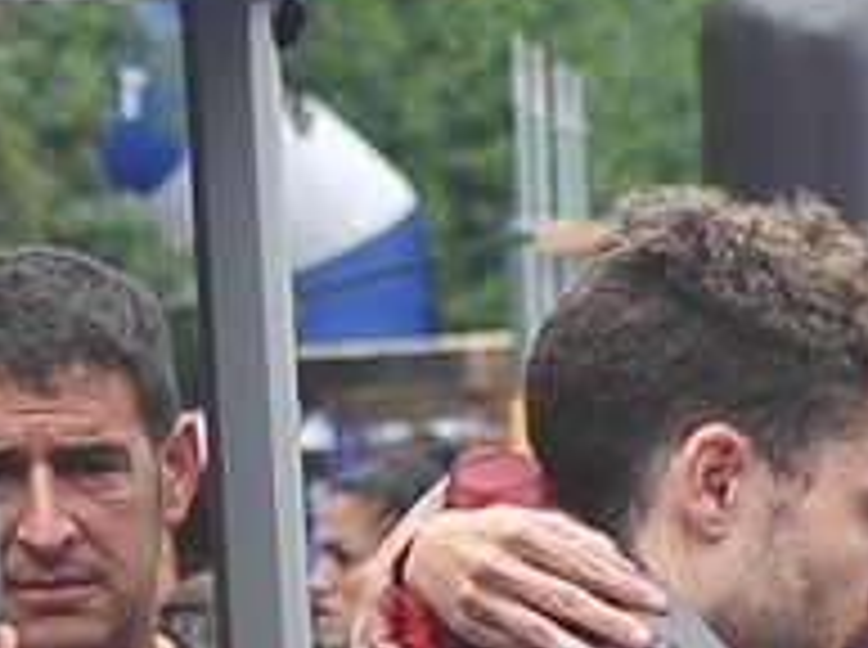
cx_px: 846
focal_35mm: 559
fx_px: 13991
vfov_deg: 2.6
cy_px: 1321
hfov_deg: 3.6
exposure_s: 1/400
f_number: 5.6
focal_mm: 70
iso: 400
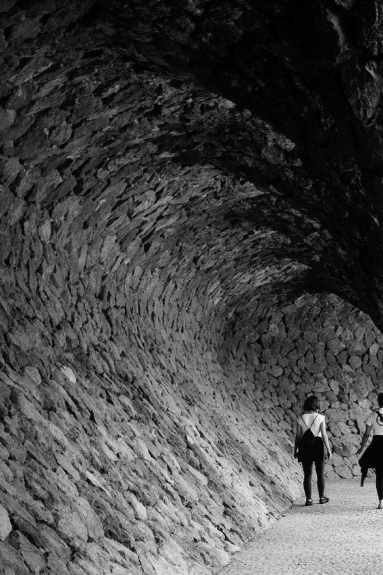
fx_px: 1261
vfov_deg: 25.6
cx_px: 301
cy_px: 379
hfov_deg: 17.1
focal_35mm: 79
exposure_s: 1/30
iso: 100
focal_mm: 28
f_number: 4.5
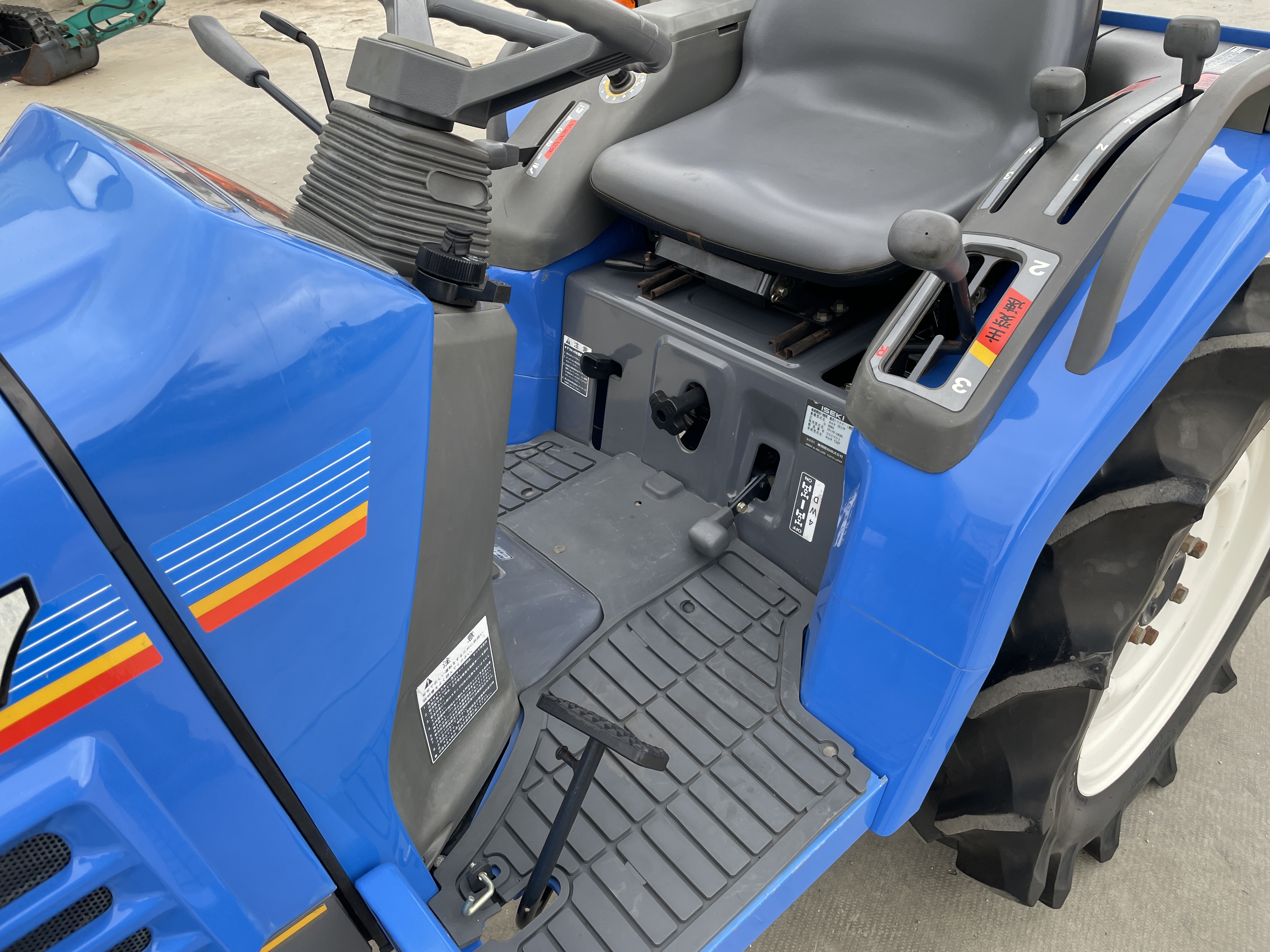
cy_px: 476
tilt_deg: -36.5
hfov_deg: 67.3
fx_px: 954
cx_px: 635
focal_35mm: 26
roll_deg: +6.5
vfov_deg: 53.1
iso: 32
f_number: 1.6
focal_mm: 4.2
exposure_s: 1/302
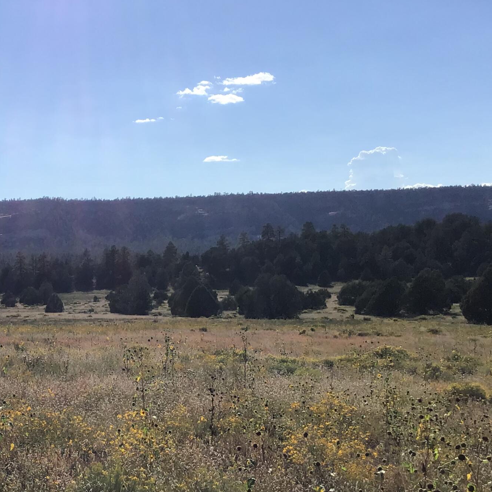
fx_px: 997
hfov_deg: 26.5
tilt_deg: -5.5
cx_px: 25
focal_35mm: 62
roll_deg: +1.1
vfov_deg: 27.5
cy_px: 344
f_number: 2.4
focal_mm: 3.3
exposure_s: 1/2469
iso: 25
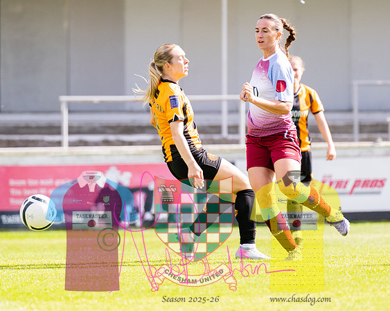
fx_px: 6258
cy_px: 160
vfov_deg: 2.9
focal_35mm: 542
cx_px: 192
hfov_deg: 3.6
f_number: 4
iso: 400
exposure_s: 1/1600
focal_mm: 280
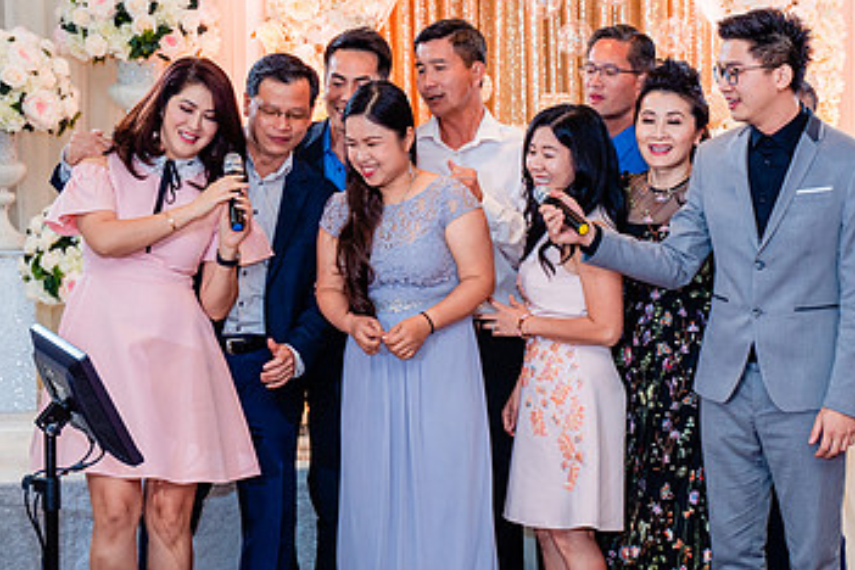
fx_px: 2209
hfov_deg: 21.9
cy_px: 289
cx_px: 544
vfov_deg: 14.7
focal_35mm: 93
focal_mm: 49
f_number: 3.5
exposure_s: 1/160
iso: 640
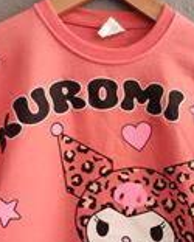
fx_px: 445
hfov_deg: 24.6
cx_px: 99
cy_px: 150
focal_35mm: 62
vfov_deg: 30.4
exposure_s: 1/100
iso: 324
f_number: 1.88
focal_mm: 5.59
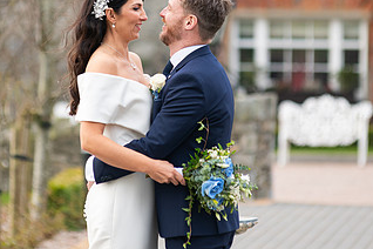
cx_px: 167
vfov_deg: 3.7
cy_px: 83
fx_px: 3854
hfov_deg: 5.5
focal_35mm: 372
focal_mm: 200
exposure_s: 1/200
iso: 250
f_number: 3.5
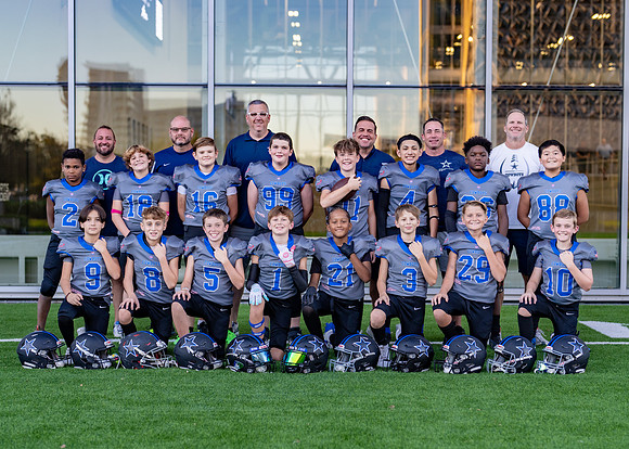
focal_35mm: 62
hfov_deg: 31.7
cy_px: 247
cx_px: 327
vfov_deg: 22.9
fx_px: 1109
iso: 320
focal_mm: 50
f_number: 2
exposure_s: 1/400
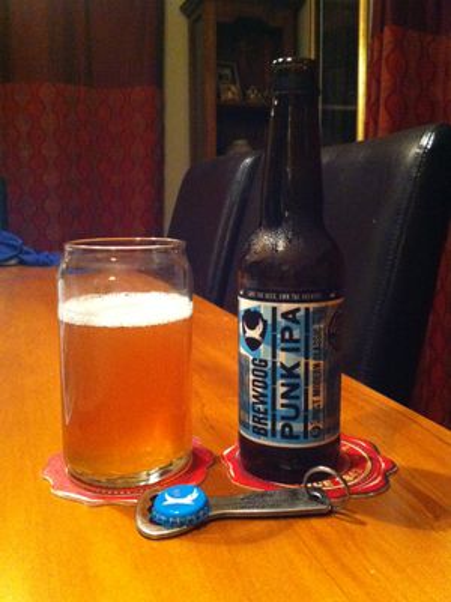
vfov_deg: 52.6
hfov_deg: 40.7
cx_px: 226
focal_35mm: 35
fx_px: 608
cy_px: 301
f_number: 2.8
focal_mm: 3.85
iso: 1000
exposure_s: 1/15
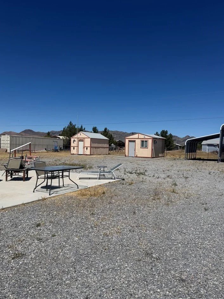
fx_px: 224
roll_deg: -0.9
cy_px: 152
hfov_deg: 53.1
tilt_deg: -2.9
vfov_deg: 67.3
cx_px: 112
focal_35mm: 26
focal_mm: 6.76
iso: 80
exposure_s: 1/10309
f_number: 1.78
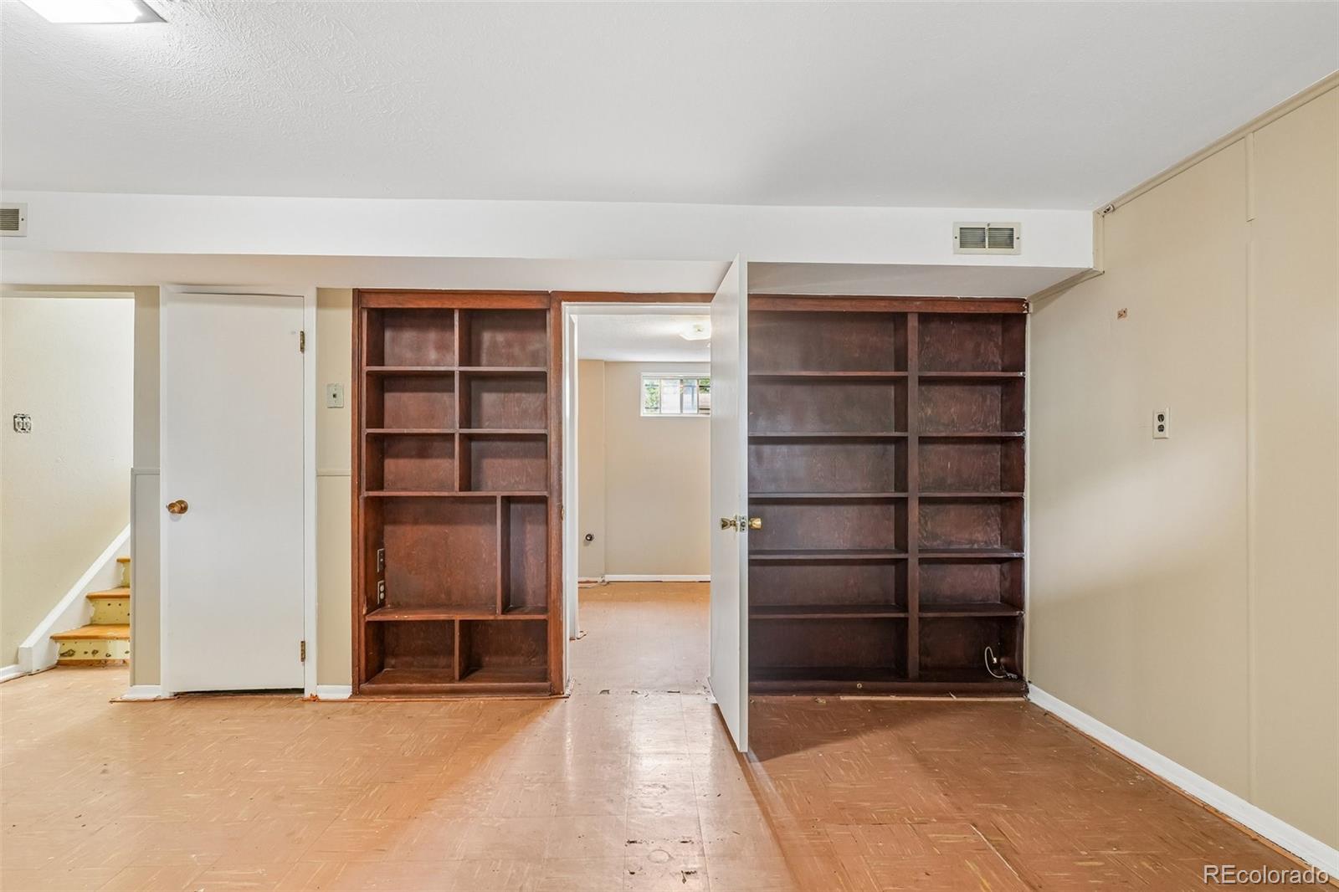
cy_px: 446
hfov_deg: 95.0
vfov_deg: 72.0
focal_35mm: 16
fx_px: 614
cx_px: 670
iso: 500
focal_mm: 11
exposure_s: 1/2
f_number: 8
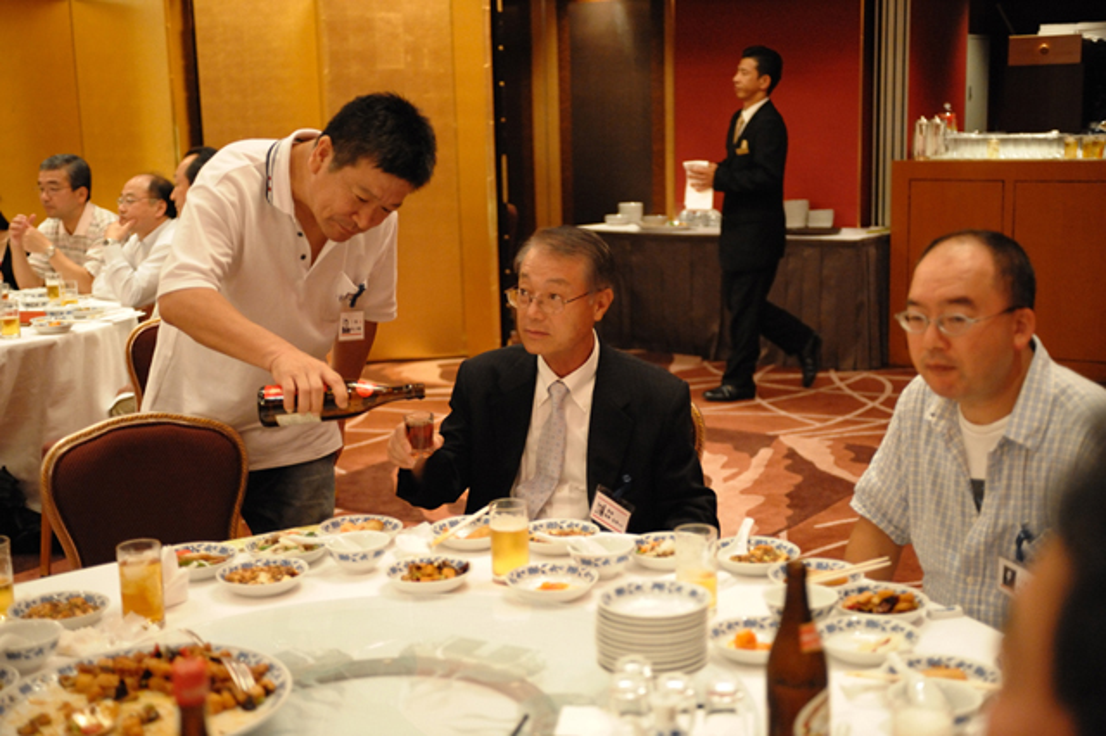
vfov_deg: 27.0
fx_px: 1535
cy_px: 368
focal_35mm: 50
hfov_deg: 39.6
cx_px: 553
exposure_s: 1/125
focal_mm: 50
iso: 5600
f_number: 2.8
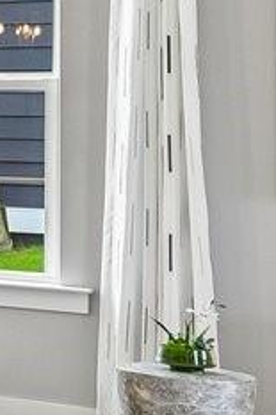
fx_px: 1520
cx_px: -1116
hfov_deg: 6.2
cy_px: 99
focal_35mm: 132
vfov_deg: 15.5
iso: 100
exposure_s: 1/6
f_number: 8
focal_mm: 15
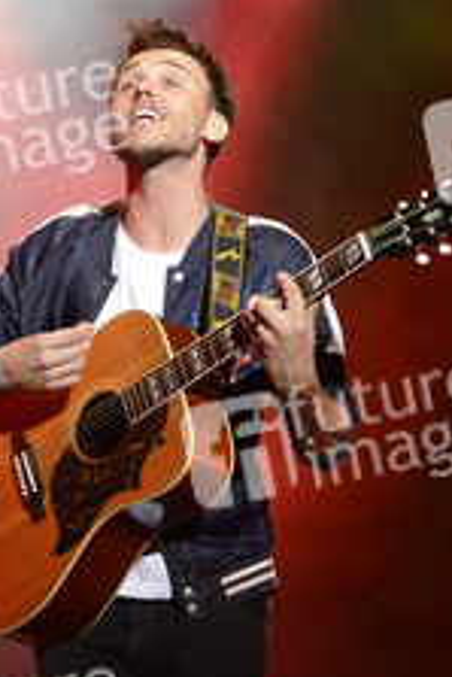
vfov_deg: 13.3
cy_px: 285
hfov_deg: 8.9
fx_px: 2896
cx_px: 61
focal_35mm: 154
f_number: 5.6
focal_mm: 86
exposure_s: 1/320
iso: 3200
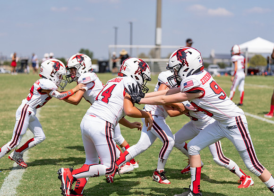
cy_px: 98
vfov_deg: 16.5
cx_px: 137
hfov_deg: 23.0
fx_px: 674
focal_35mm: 87
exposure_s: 1/3200
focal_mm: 82
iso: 200
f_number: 2.8
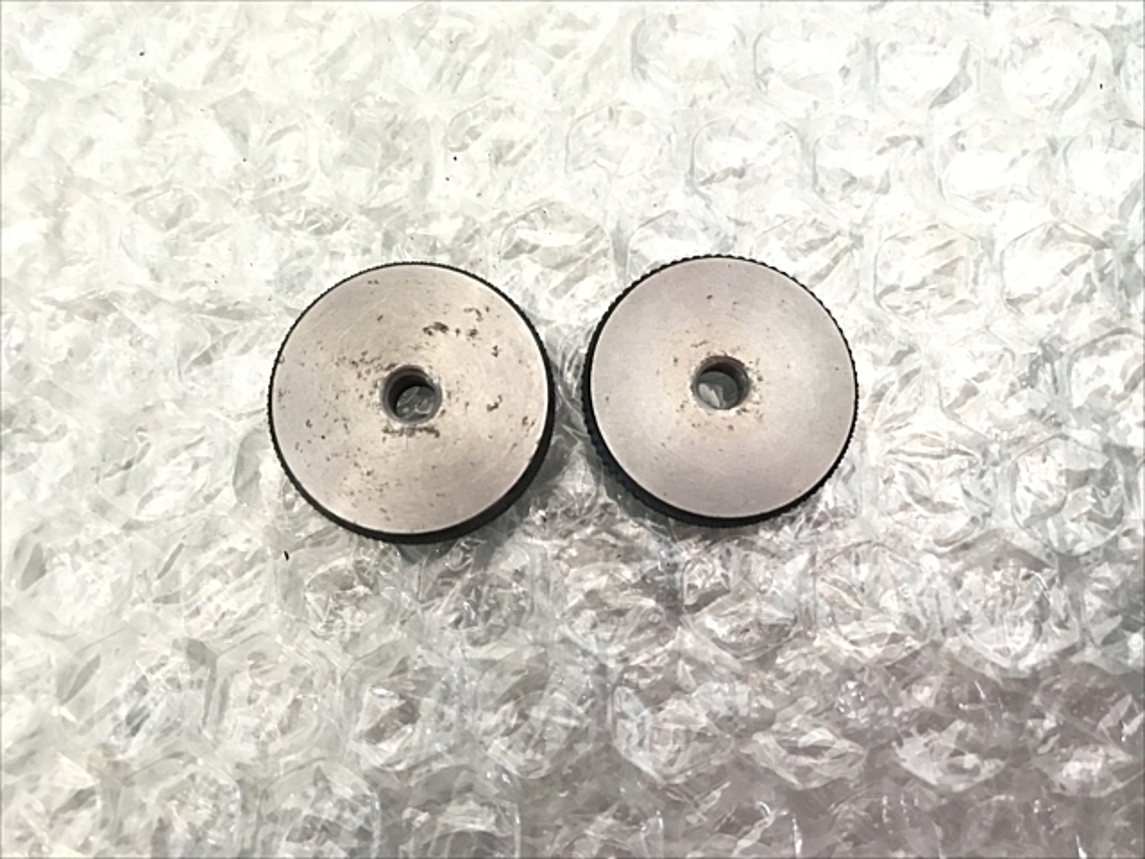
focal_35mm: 28
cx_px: 572
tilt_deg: -80.2
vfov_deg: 49.7
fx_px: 926
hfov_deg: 63.4
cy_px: 430
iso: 50
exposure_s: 1/15
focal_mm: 3.99
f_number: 1.8
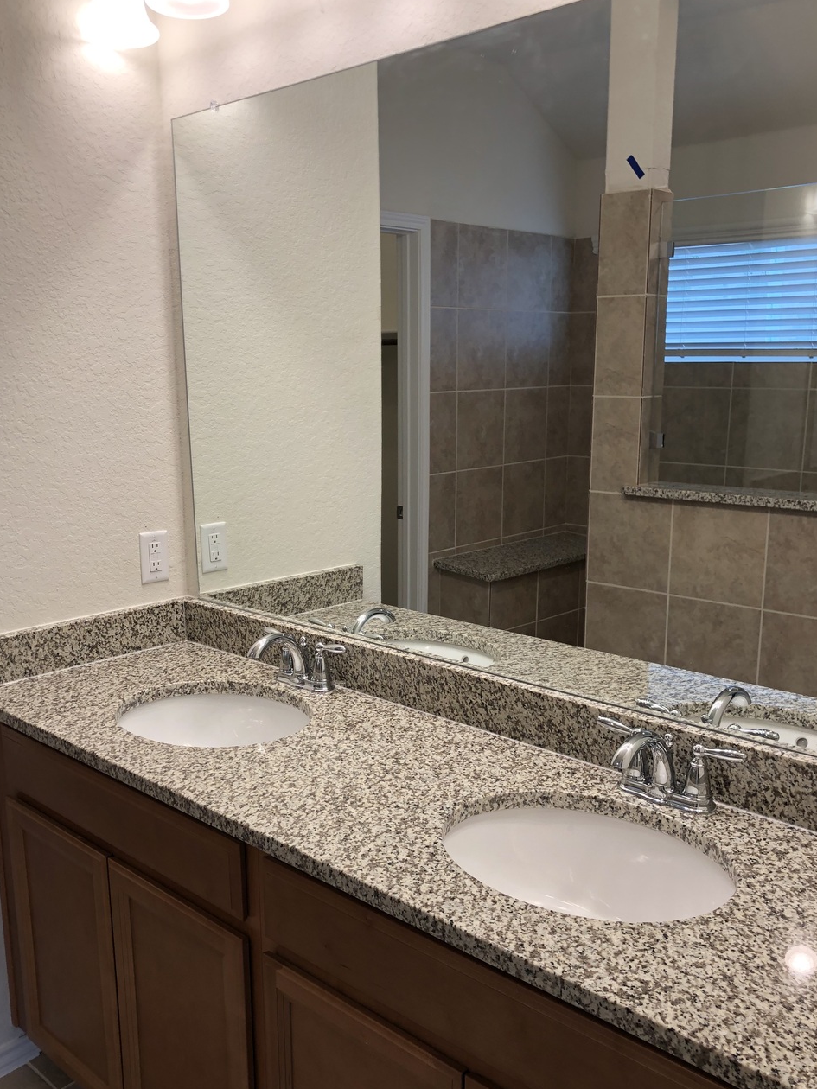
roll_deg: +1.6
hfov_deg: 44.2
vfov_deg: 56.6
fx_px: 1007
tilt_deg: -12.3
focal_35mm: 32
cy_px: 616
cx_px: 401
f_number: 1.8
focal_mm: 4
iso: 64
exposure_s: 1/120
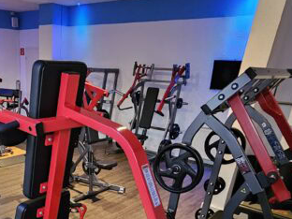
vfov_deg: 40.1
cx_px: 72
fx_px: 270
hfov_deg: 54.1
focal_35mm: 32
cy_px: 206
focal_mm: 2.2
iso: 1250
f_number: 2.2
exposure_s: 1/25
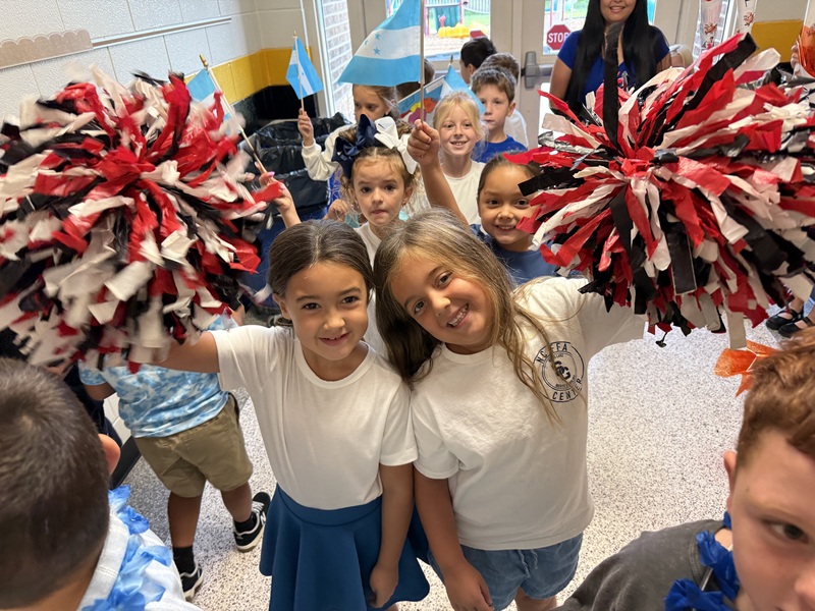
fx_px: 565
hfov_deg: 71.6
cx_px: 408
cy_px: 306
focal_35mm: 24
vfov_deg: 56.8
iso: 250
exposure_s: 1/60
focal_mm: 6.76
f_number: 1.78
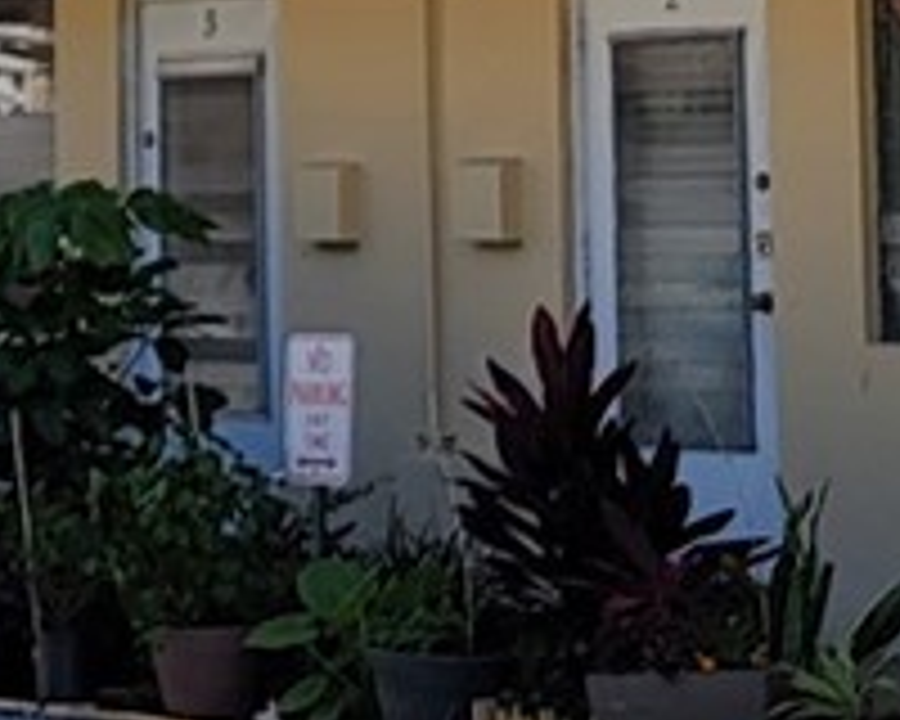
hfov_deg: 9.9
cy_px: -243
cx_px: -598
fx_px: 4981
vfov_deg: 8.1
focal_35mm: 187
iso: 16
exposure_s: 1/854
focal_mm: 6.7
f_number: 1.8
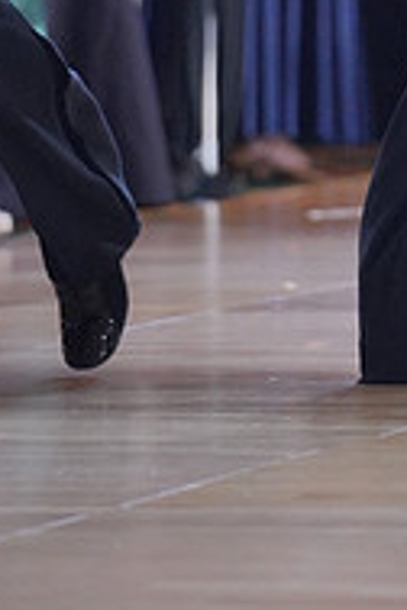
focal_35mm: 592
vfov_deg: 3.5
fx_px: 10039
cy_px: -219
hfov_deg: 2.3
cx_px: 580
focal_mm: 129
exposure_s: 1/500
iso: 1250
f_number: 2
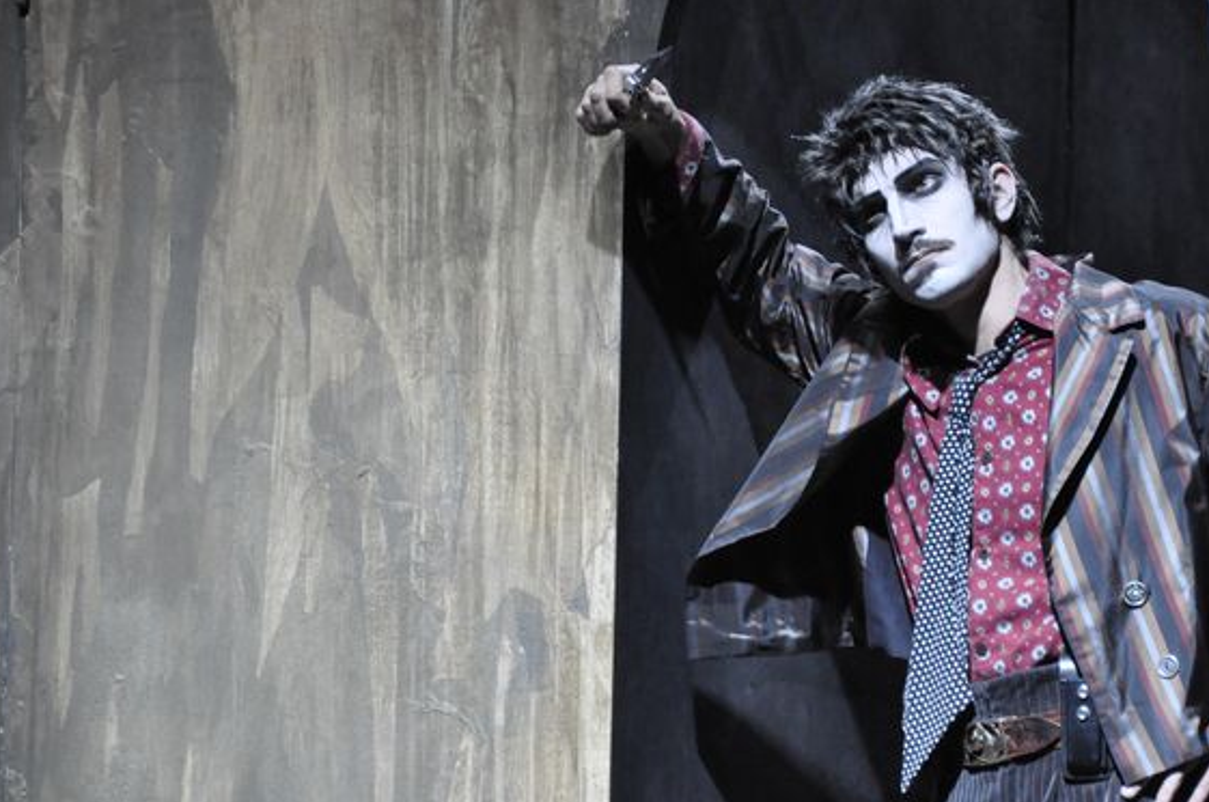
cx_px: 664
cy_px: 391
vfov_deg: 6.1
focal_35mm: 225
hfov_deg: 9.2
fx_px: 7534
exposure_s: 1/45
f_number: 5.6
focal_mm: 105
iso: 3200
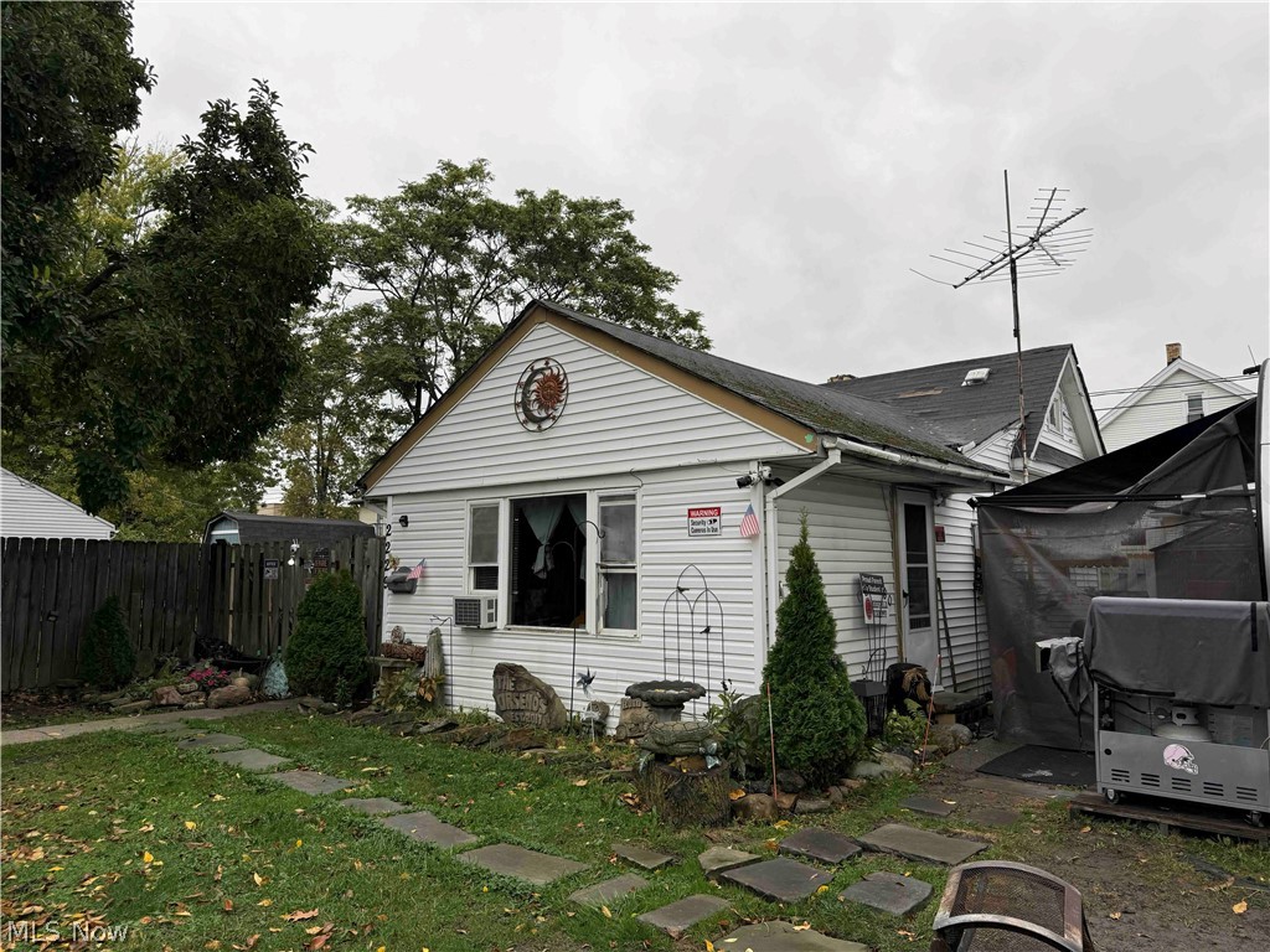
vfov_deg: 56.8
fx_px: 881
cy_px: 476
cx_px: 635
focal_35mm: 24
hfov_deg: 71.6
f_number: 1.78
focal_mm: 6.76
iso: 80
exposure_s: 1/708
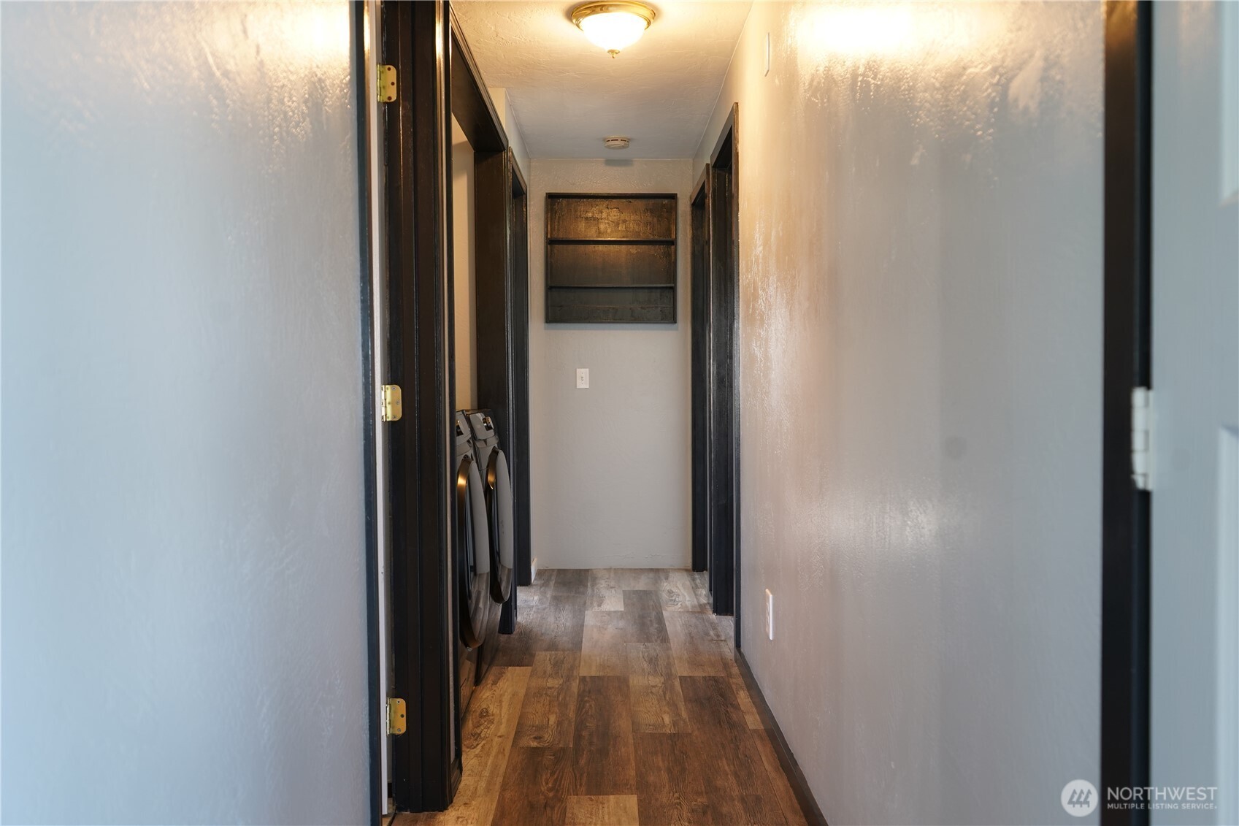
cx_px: 620
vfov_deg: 45.0
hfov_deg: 63.7
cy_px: 413
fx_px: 998
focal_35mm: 29
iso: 400
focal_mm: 29
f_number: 4.5
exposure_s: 1/13
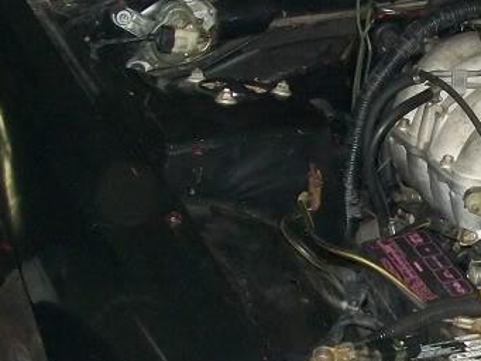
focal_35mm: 108
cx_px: 530
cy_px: 213
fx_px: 1501
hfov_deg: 17.6
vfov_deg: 13.7
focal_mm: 6
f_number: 2.7
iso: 160
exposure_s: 1/60
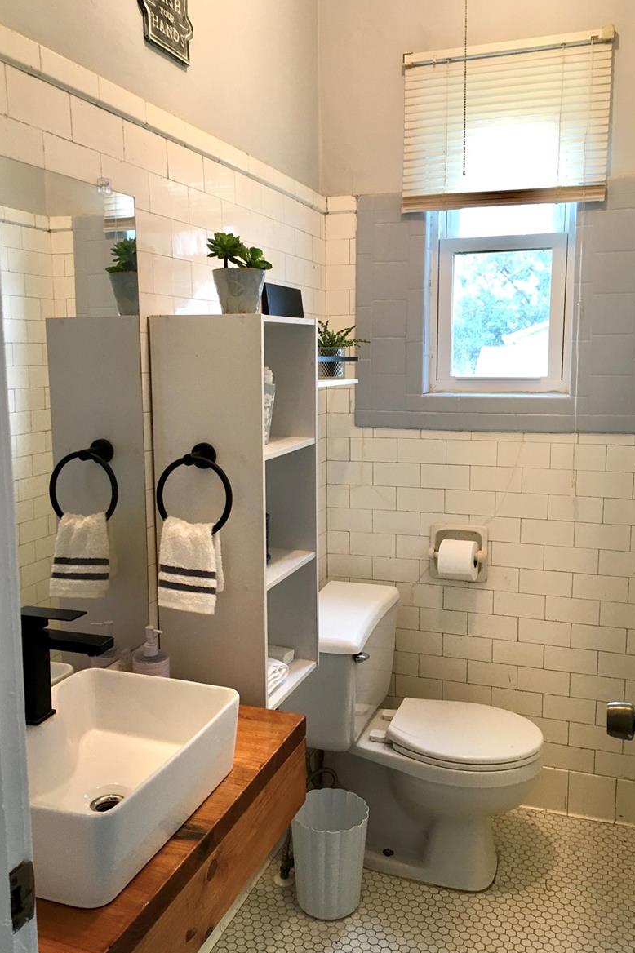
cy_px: 469
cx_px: 326
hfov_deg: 42.3
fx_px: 821
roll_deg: +2.0
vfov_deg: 60.3
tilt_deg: -7.3
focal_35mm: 31
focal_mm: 4.15
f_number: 2.2
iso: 50
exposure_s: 1/33
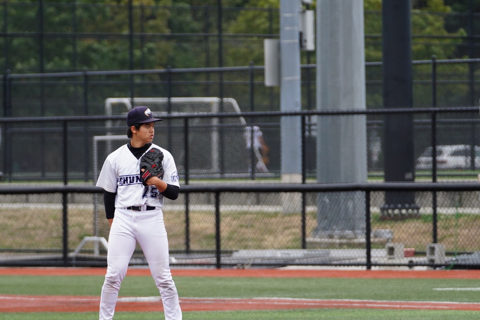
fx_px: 4826
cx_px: 240
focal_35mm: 362
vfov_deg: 3.8
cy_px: 182
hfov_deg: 5.7
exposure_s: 1/1250
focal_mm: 266
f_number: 5.6
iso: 1600
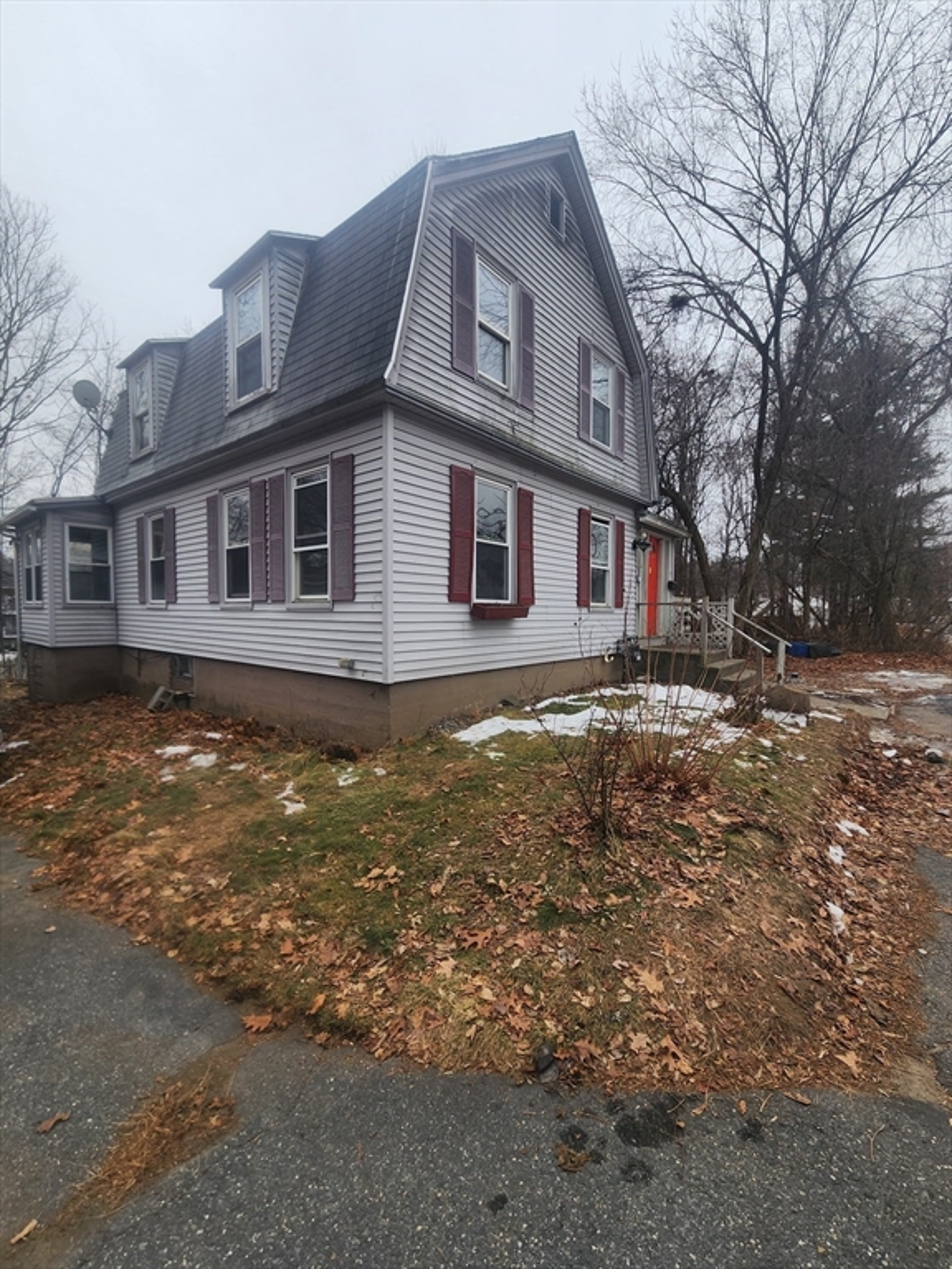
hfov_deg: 89.9
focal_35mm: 13
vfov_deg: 106.2
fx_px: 477
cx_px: 476
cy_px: 634
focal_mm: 2.2
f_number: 2.2
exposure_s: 1/550
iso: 50
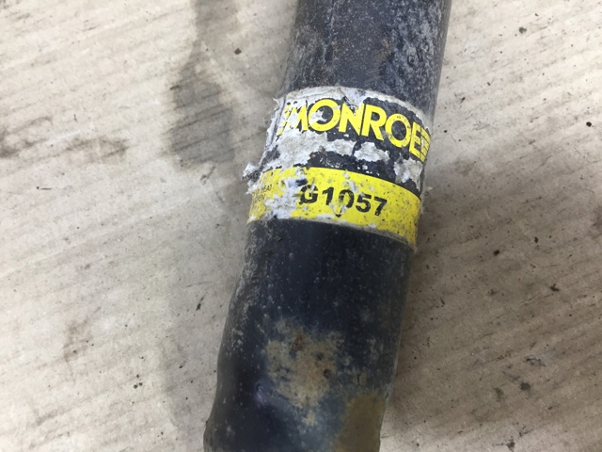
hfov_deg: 61.7
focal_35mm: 29
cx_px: 301
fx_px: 504
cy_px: 226
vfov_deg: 48.2
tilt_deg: -76.5
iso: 125
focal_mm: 4.15
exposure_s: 1/33
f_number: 2.2
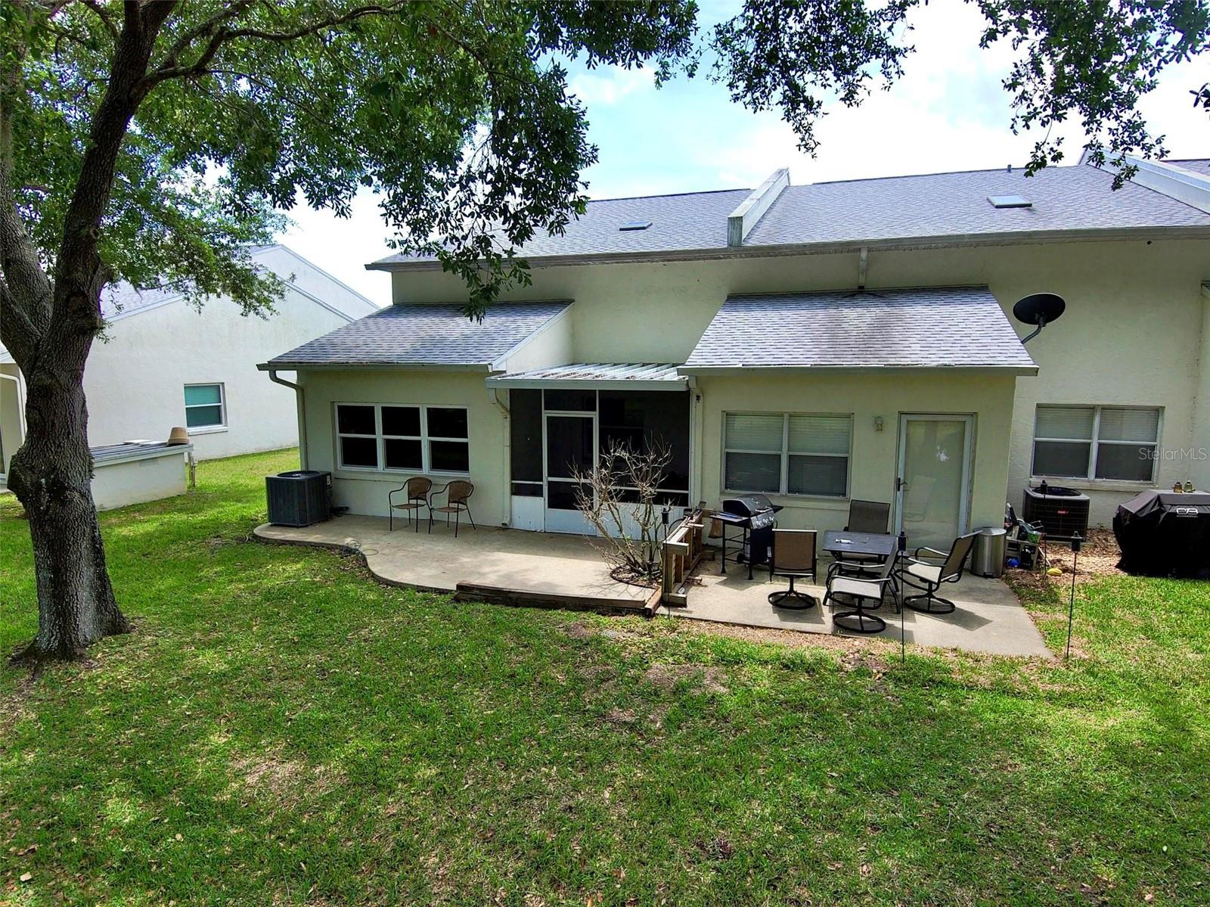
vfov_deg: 63.4
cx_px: 605
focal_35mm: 21
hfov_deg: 79.0
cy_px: 454
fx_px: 734
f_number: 2.8
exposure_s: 1/705
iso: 100
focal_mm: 3.7
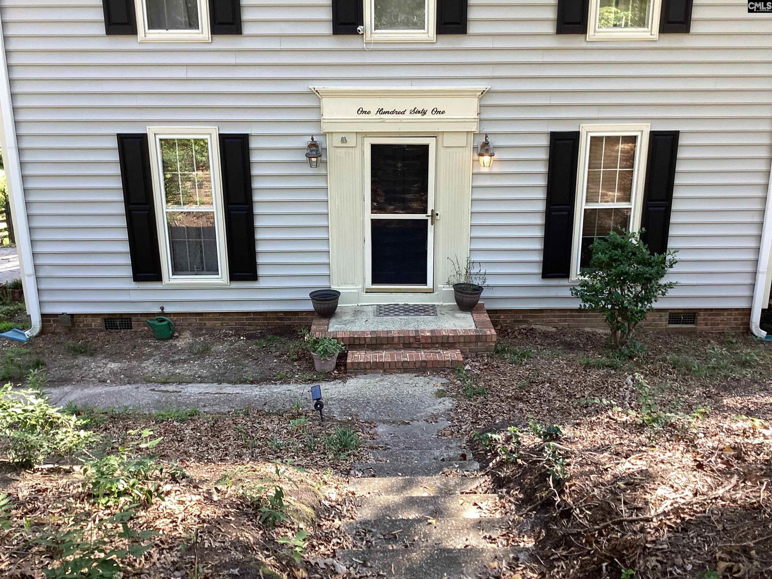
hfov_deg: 58.4
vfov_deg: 45.4
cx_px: 386
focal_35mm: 31
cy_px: 290
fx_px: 691
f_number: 2.4
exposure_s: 1/120
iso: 50
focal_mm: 3.3
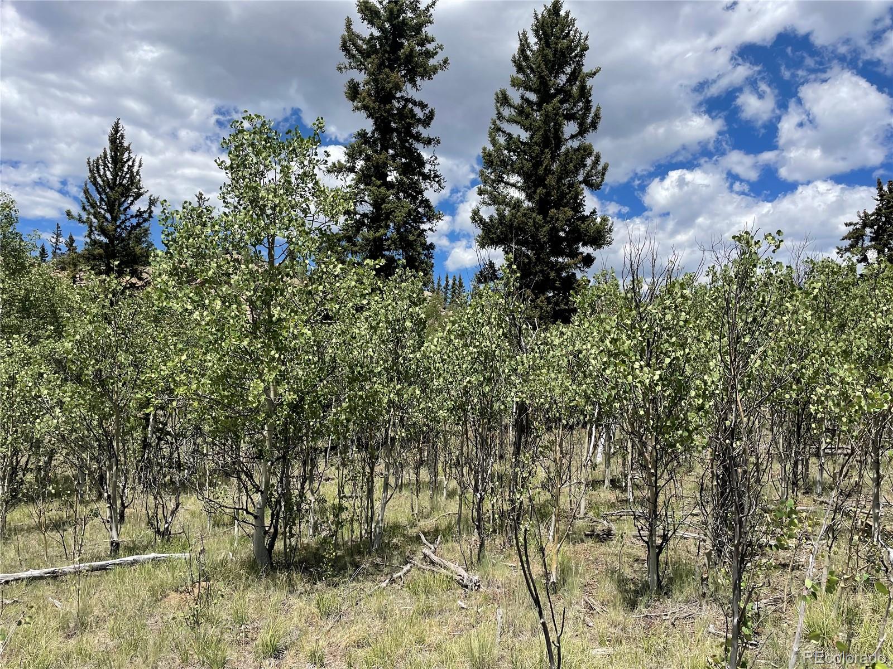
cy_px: 334
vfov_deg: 53.1
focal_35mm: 26
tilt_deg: +3.4
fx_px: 671
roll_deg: -2.9
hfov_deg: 67.3
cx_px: 446
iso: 32
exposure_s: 1/3861
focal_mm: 4.2
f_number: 1.6
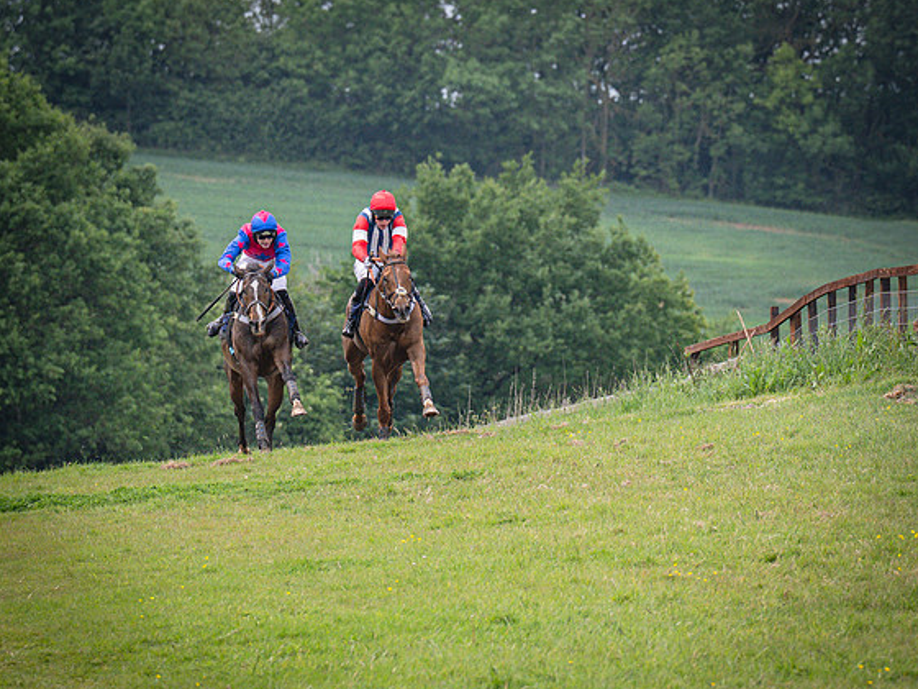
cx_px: 476
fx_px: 14400
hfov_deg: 3.7
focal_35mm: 543
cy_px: 286
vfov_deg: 2.7
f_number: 5
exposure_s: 1/1600
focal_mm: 200
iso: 400
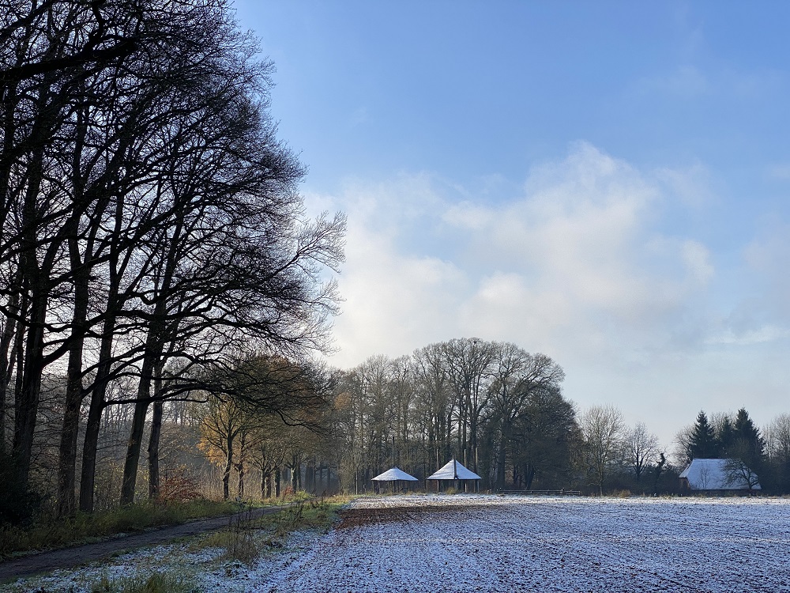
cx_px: 395
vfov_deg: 28.0
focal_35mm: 52
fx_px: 1187
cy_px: 296
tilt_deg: +8.8
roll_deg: +0.3
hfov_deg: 36.8
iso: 20
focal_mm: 6
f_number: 2
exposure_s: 1/905
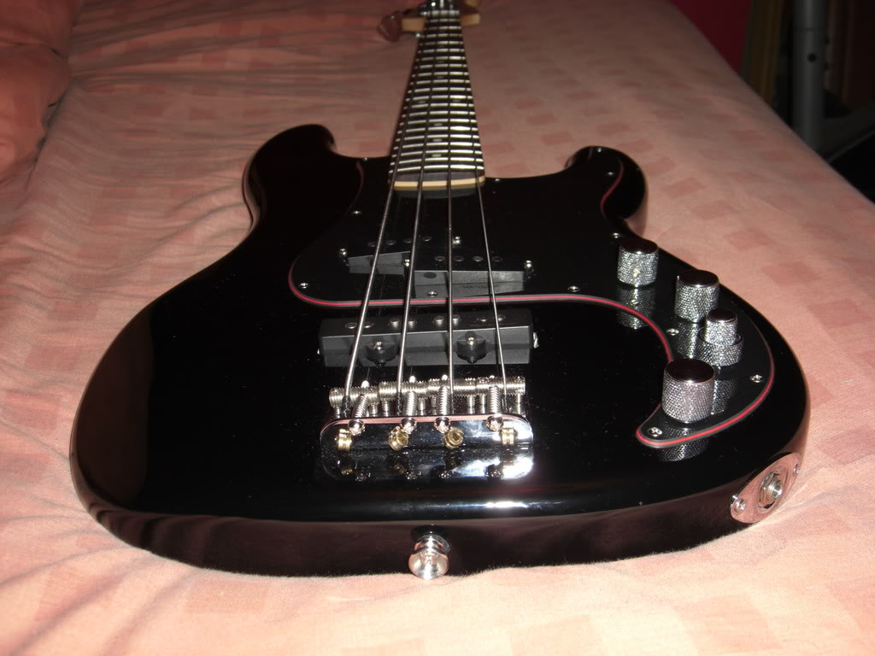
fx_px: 961
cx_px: 438
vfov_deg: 37.7
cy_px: 328
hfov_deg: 49.0
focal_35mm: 38
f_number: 4
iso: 80
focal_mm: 7.9
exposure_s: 1/30
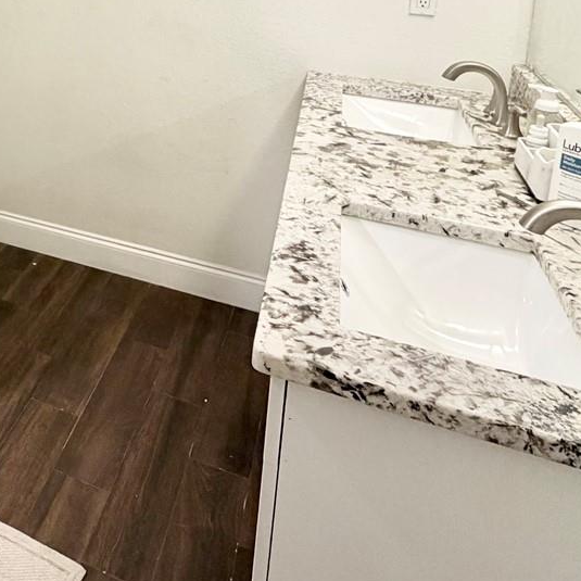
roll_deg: -0.2
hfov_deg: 40.2
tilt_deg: -9.4
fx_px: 703
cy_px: -3
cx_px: 20
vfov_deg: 39.5
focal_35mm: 37
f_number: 2.2
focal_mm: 2.22
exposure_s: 1/60
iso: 160
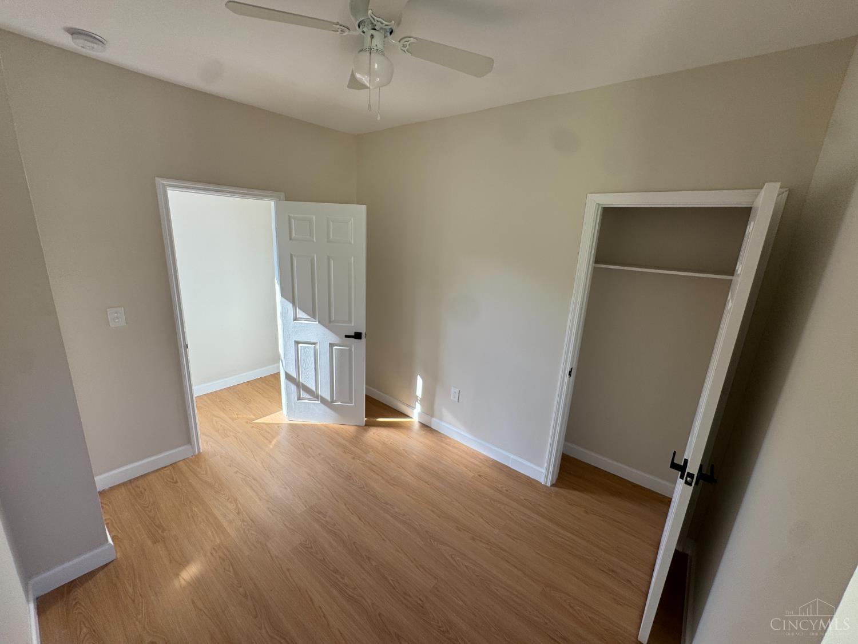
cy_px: 322
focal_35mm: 14
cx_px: 429
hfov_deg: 102.1
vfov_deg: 85.7
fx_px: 347
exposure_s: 1/99
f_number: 2.2
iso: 50
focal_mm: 2.22
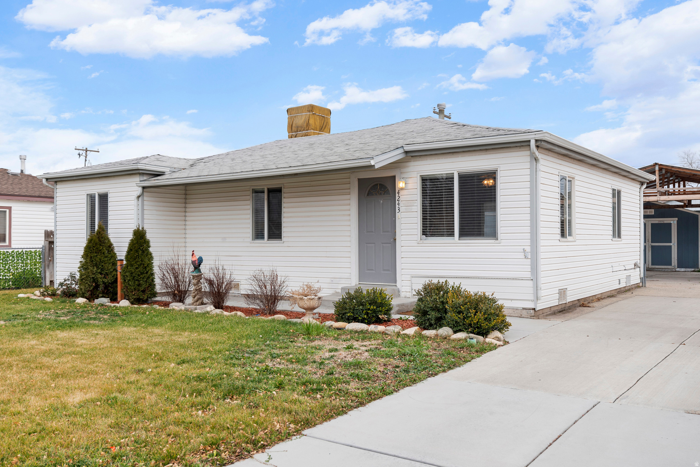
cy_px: 234
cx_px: 350
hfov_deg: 58.7
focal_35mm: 32
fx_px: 622
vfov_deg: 41.1
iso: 100
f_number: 10
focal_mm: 32
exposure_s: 1/8
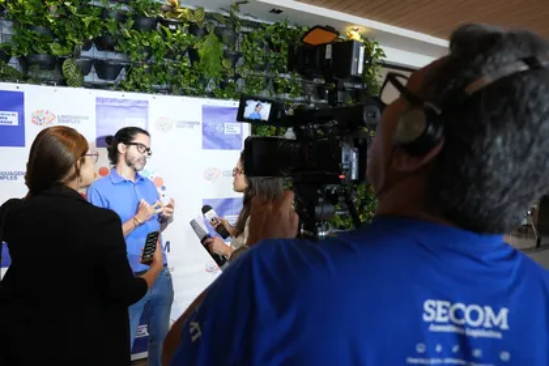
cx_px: 274
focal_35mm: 24
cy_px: 183
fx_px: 366
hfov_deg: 73.7
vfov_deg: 53.1
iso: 4000
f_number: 5
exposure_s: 1/160
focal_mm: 24
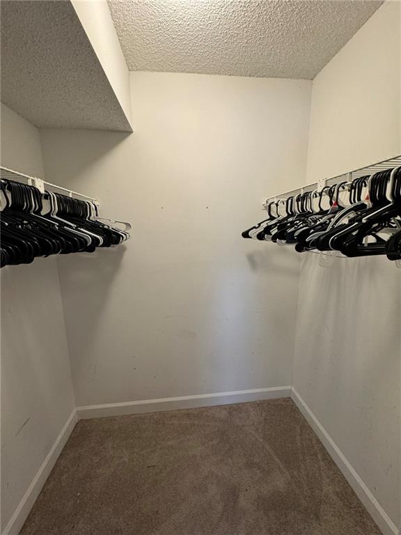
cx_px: 200
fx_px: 216
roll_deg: +1.1
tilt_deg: -9.7
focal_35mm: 14
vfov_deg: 102.1
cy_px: 268
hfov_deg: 85.7
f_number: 2.2
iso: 250
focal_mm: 2.22
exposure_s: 1/60
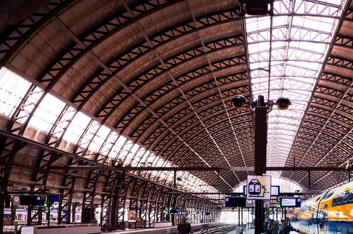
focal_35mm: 49
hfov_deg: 39.2
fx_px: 479
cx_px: 271
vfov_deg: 26.9
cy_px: 184
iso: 200
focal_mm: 18.3
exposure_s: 1/80
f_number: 5
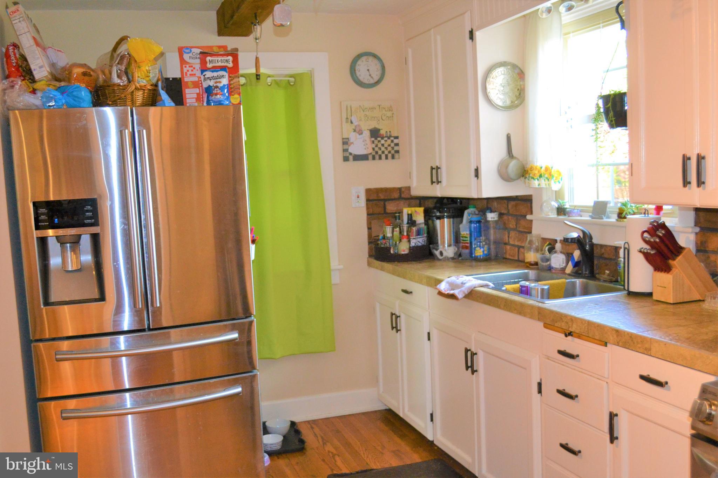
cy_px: 239
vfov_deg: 36.9
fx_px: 718
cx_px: 359
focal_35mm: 36
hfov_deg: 53.1
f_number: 4
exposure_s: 1/60
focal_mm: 24
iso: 1400
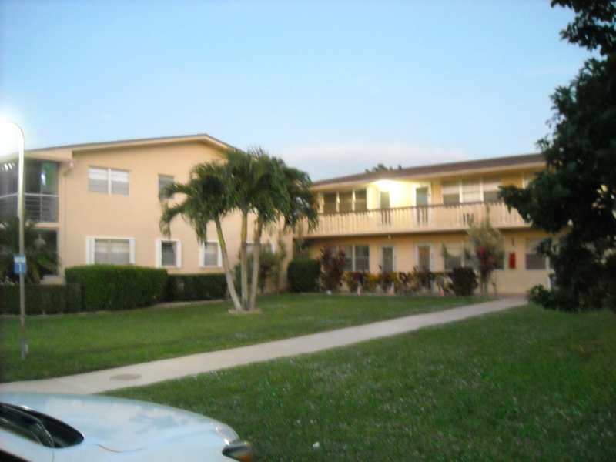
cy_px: 231
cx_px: 308
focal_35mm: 35
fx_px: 623
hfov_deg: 52.6
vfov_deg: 40.7
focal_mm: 5.7
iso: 800
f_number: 2.8
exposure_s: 1/7
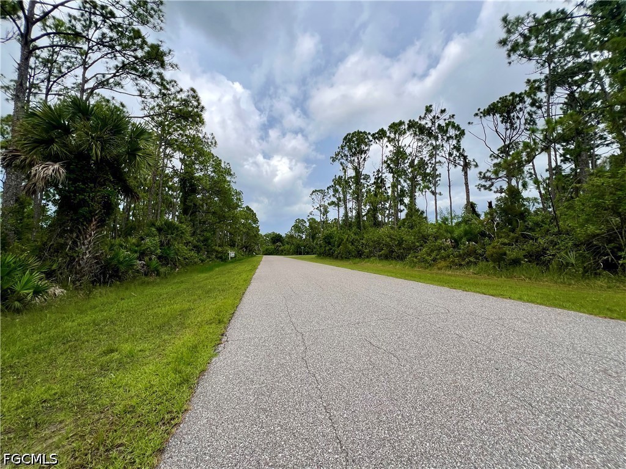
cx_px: 313
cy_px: 234
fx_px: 235
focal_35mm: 13
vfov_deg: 89.9
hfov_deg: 106.2
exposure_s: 1/1155
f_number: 1.8
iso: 32
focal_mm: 1.57
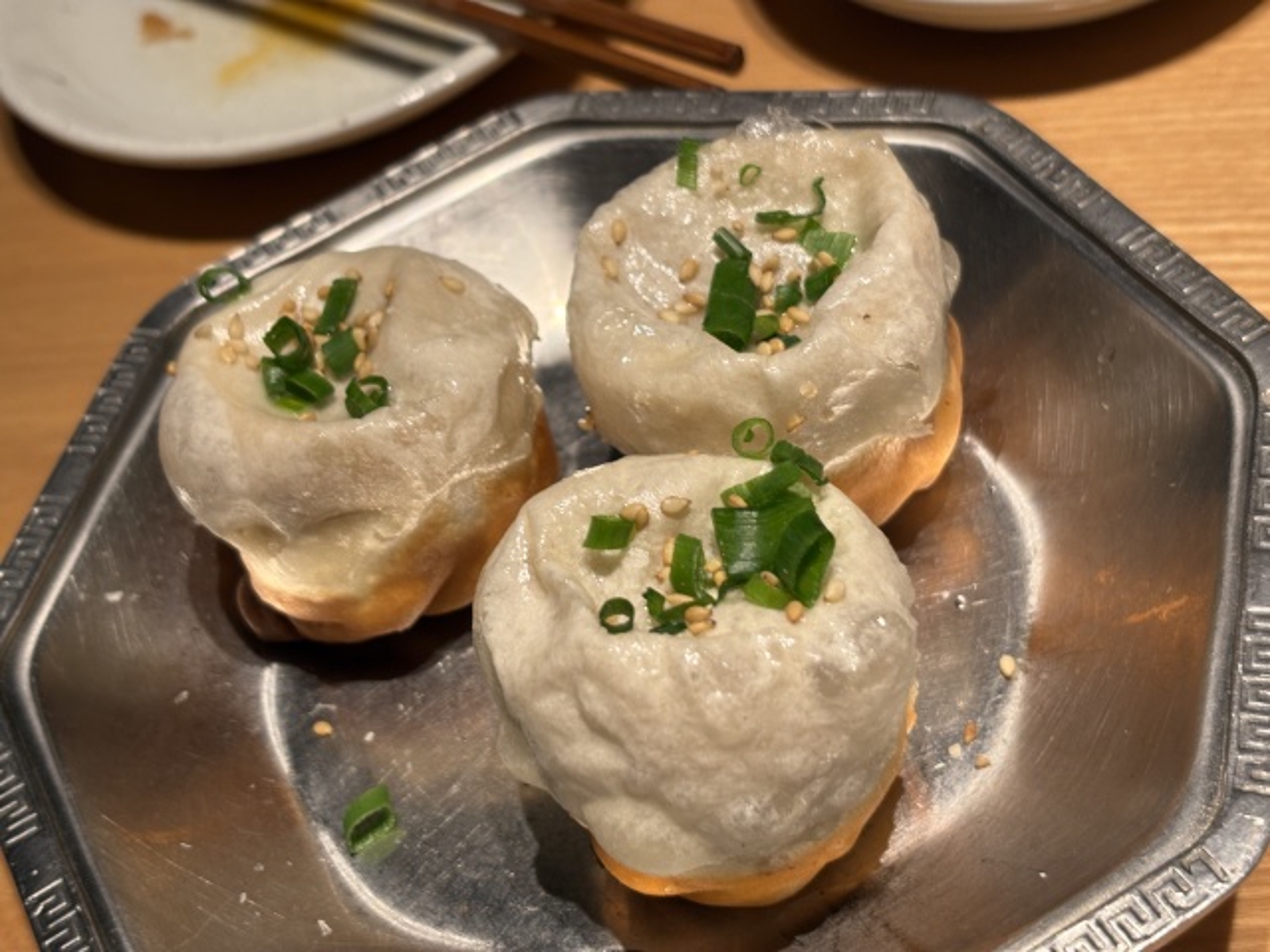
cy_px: 476
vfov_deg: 28.0
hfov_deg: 36.8
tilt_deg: -47.5
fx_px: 1908
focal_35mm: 52
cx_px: 635
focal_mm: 5.96
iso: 64
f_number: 1.6
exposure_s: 1/50
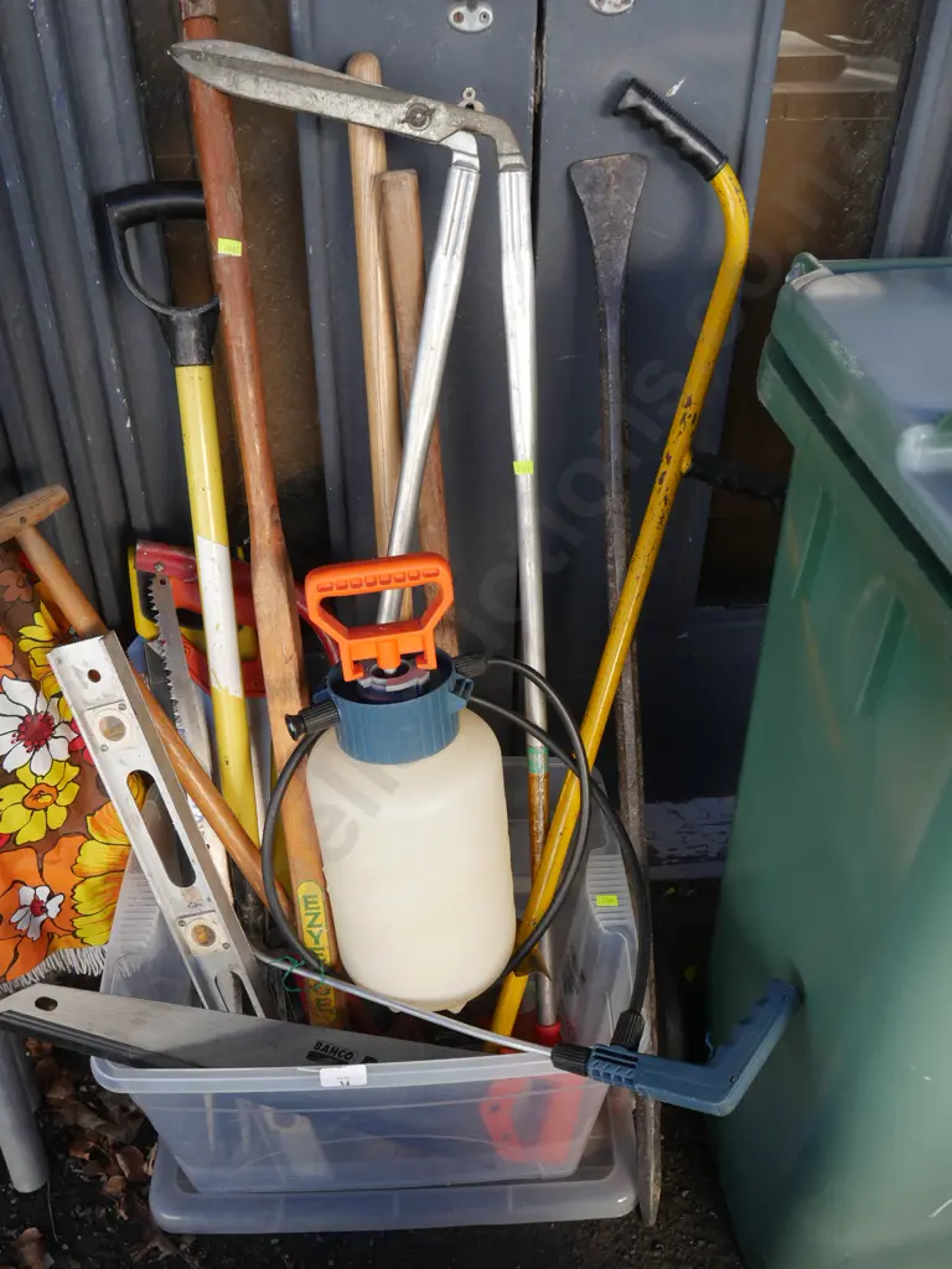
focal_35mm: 30
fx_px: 1100
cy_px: 634
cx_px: 476
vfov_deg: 60.0
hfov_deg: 46.8
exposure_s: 1/200
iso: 200
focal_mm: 15
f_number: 5.6
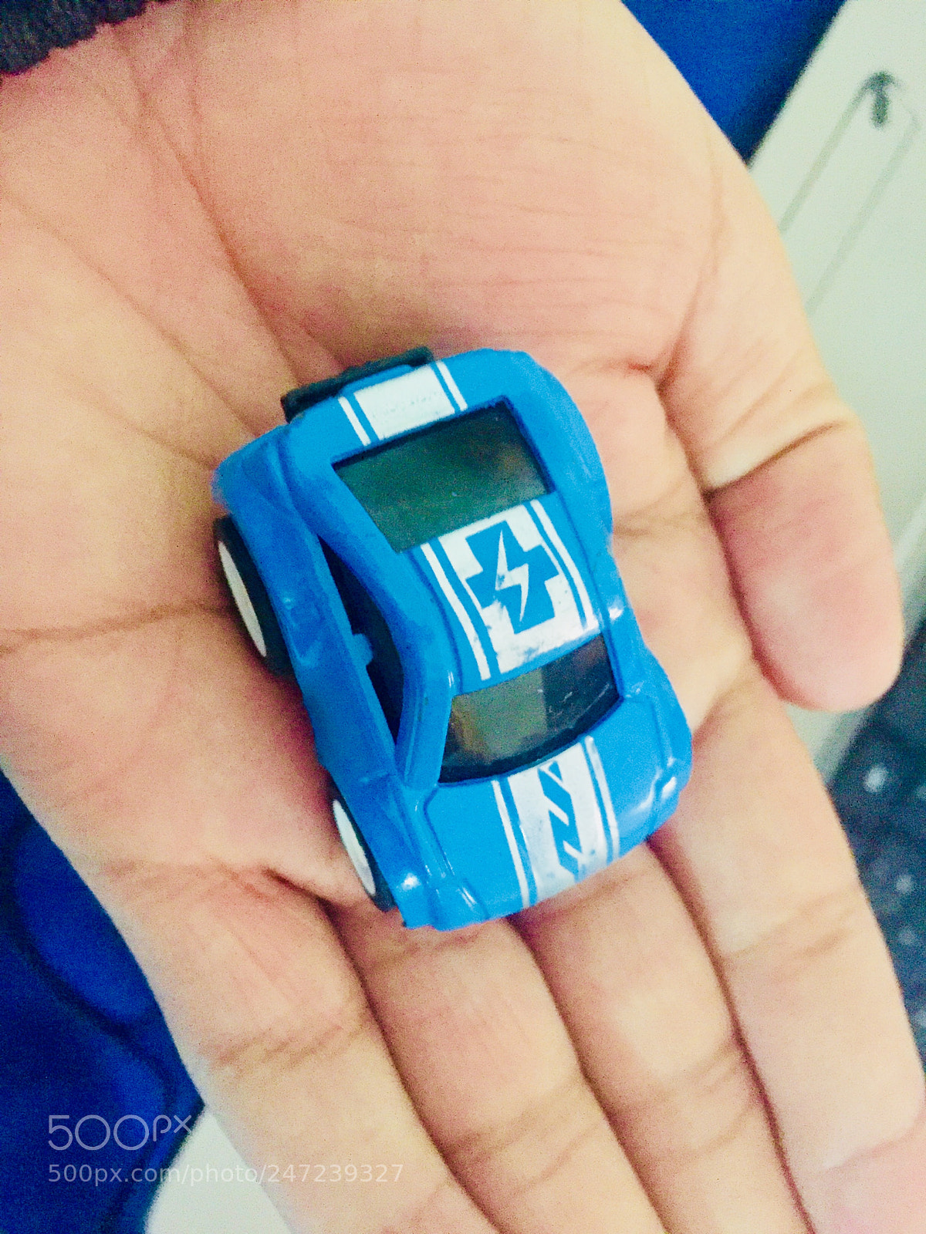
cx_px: 463
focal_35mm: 29
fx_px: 1034
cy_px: 617
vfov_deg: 61.7
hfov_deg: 48.2
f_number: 2.2
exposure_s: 1/17
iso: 800
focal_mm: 4.15
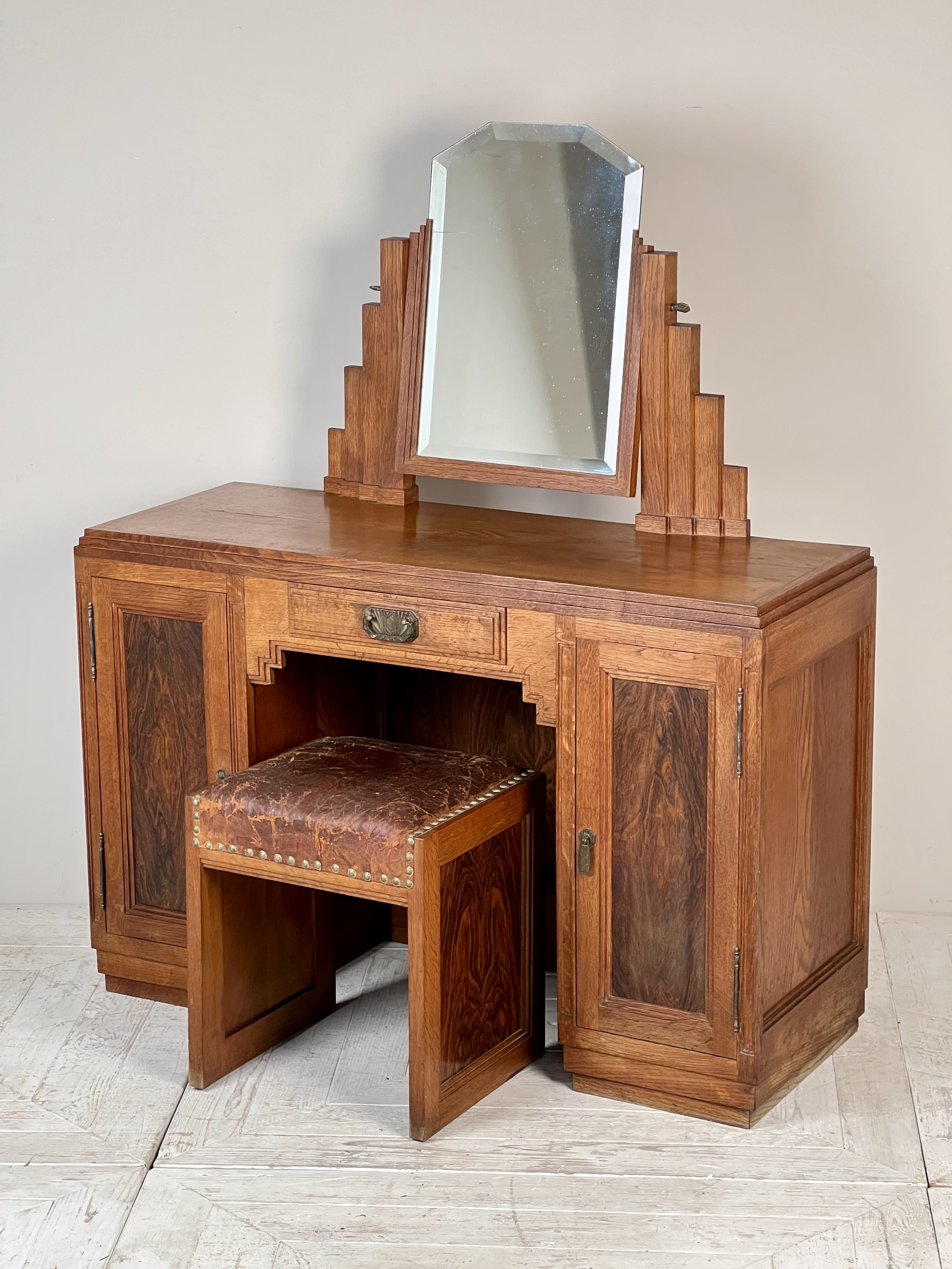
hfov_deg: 19.1
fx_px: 2824
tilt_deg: -13.4
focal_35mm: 77
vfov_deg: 25.3
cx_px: 476
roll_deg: +1.0
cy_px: 634
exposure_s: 1/60
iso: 200
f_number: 2.8
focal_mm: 9
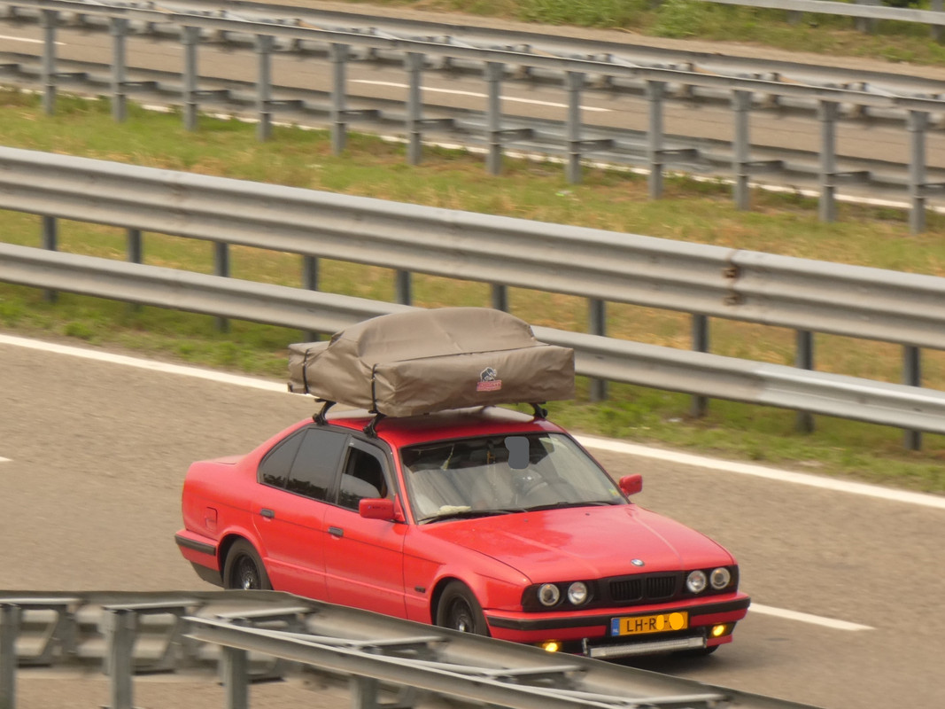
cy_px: 354
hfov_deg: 7.9
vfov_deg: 5.9
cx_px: 472
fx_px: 6824
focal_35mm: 250
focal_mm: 44.8
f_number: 5.5
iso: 80
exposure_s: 1/320
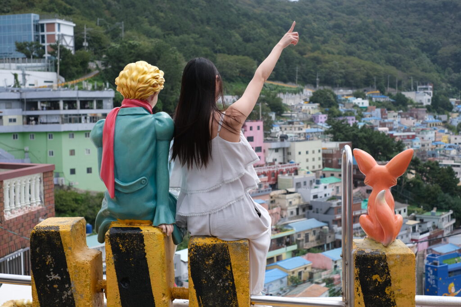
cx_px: 230
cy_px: 154
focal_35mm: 53
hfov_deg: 37.5
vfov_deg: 25.5
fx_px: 679
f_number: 4.5
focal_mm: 35
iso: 160
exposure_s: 1/850
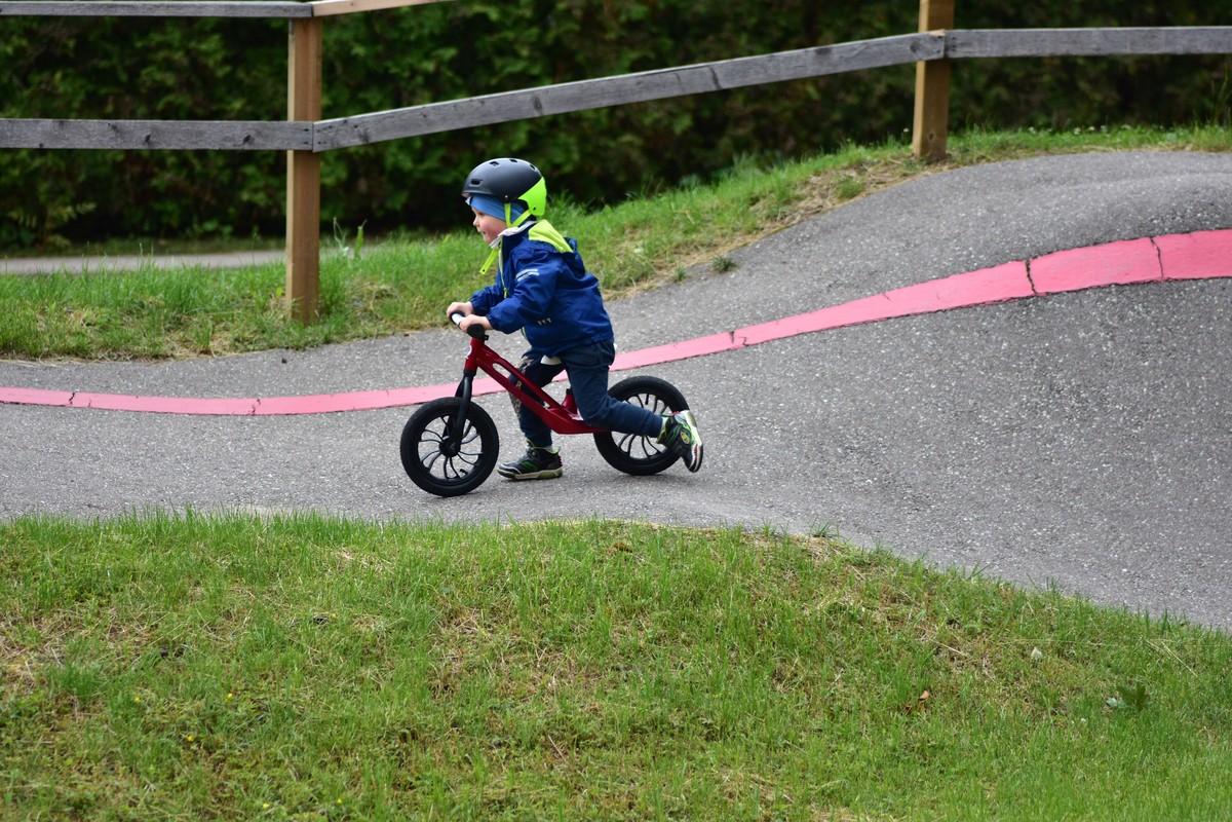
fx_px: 5133
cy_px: 411
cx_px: 616
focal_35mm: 150
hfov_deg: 13.7
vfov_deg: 9.1
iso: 640
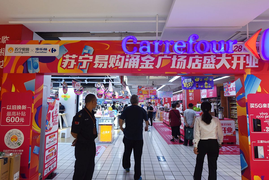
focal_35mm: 21
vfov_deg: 59.5
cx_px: 134
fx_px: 157
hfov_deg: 81.2
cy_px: 90
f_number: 4.5
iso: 800
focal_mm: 21
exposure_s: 1/200
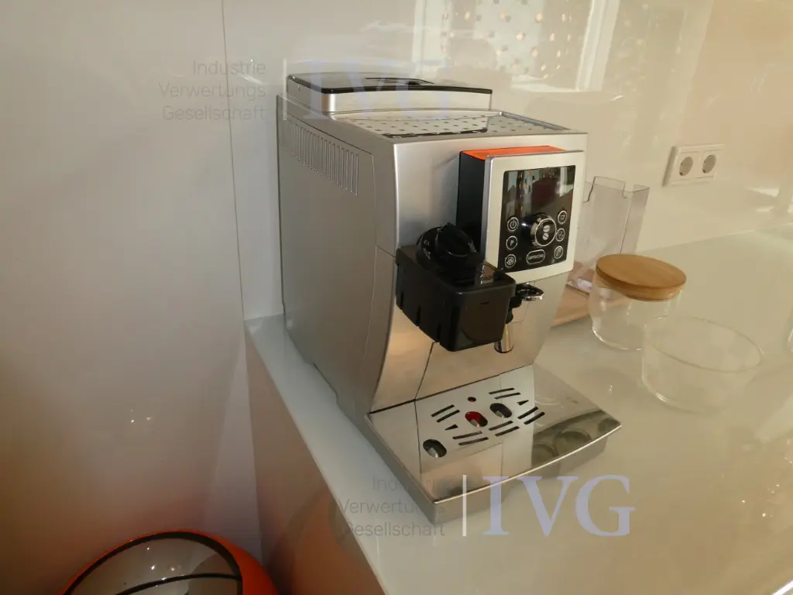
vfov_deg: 56.8
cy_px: 298
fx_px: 550
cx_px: 396
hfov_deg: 71.6
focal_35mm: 24
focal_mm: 4.3
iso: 200
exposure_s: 1/125
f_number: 3.3
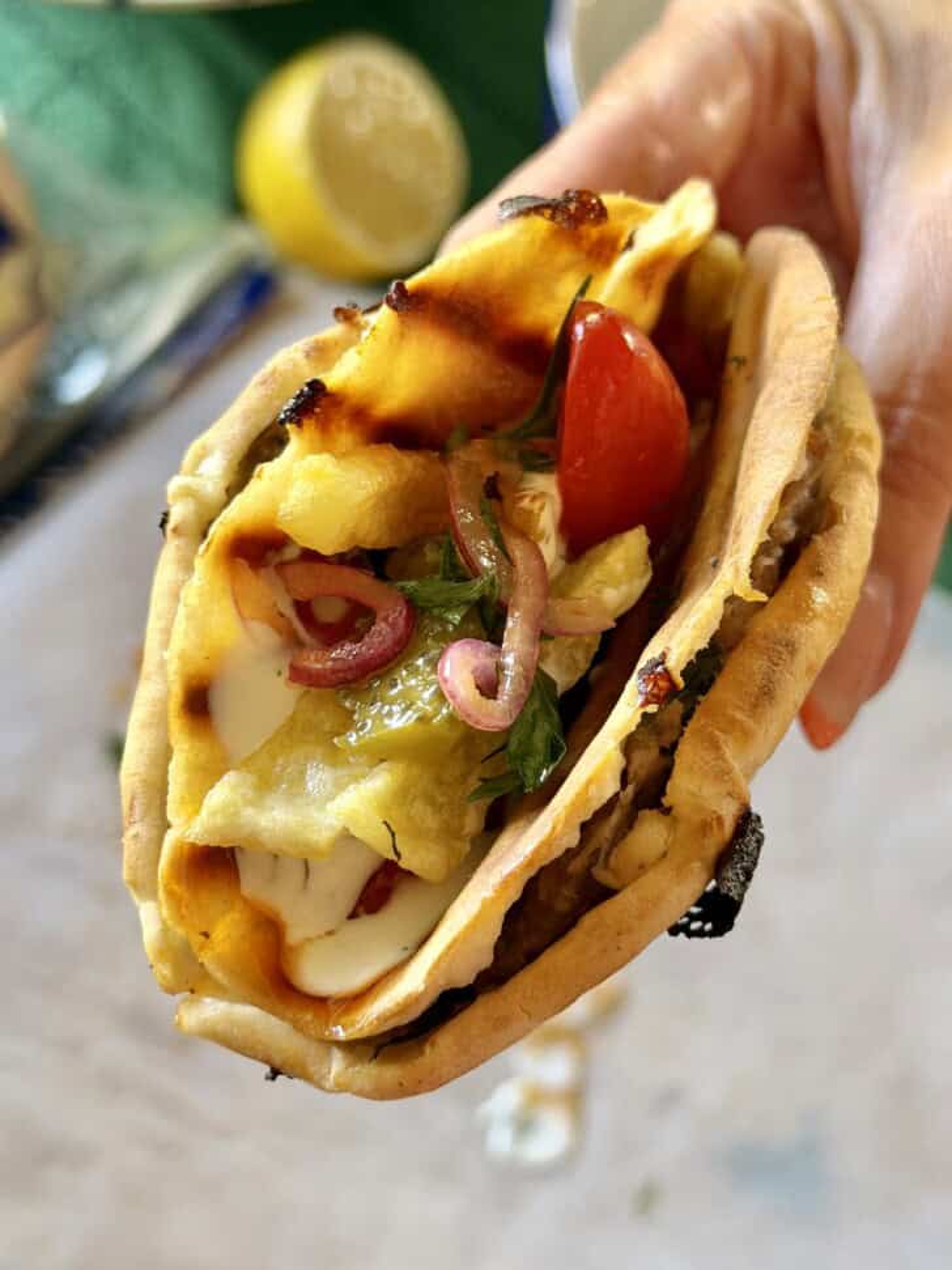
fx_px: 1760
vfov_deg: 39.7
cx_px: 476
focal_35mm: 48
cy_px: 635
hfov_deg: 30.3
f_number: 1.8
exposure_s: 1/60
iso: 125
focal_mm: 6.8
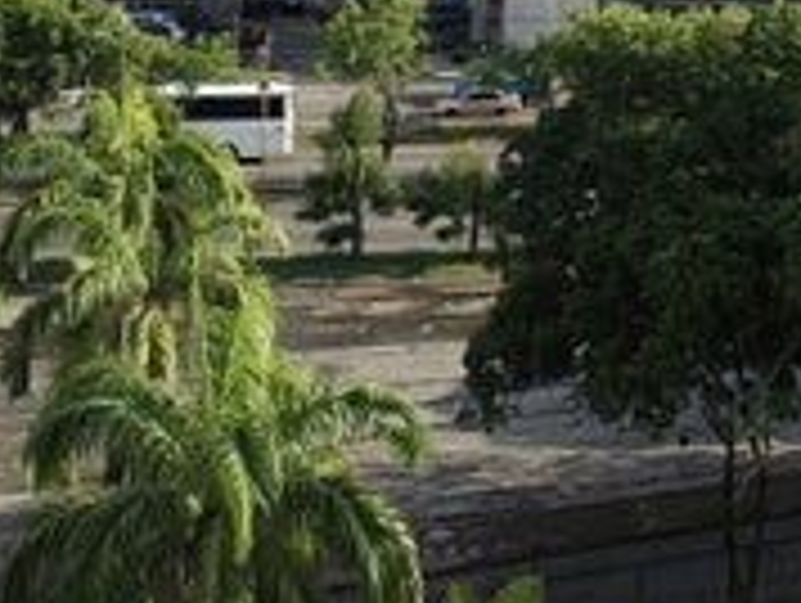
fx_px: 2410
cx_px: 774
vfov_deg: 13.3
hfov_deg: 18.4
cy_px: -351
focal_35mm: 104
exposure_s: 1/1340
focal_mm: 4.75
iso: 100
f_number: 1.8
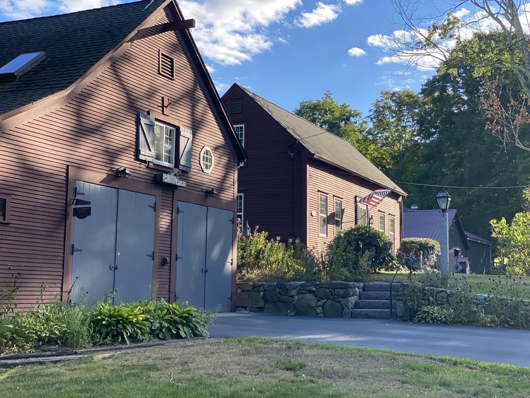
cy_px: 199
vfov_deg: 28.0
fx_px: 796
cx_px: 265
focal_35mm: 52
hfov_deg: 36.8
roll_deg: -3.3
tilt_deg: +7.4
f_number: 2
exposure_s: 1/375
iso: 20
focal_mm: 6
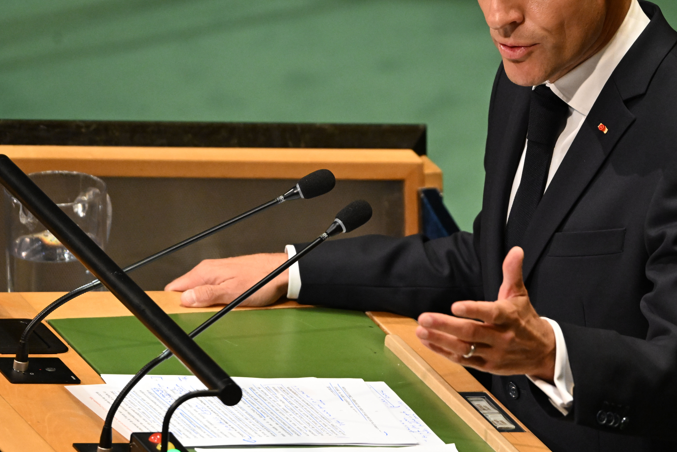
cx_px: 435
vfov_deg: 1.7
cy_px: 169
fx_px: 15477
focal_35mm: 823
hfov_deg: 2.5
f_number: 6.3
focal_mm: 520
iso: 5000
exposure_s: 1/200
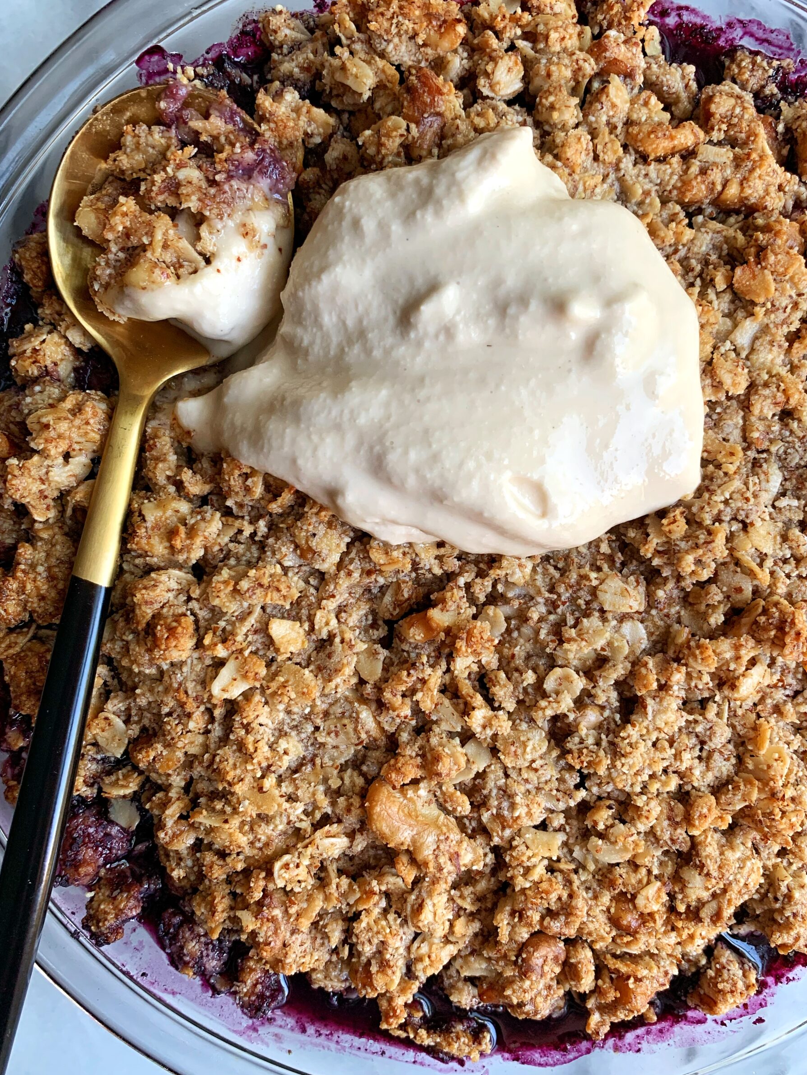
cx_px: 412
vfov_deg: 63.4
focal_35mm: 28
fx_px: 870
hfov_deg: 49.7
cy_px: 543
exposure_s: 1/109
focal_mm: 4.25
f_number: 1.8
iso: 100
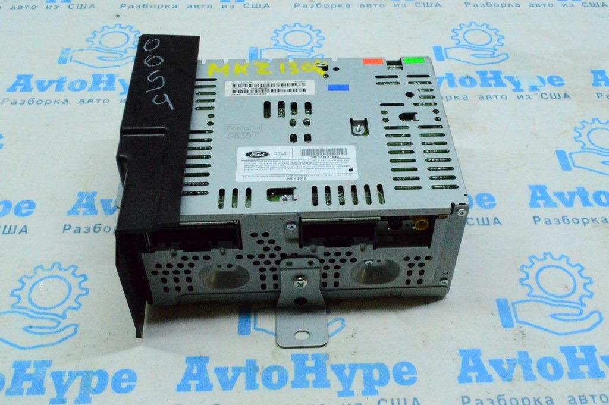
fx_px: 735
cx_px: 304
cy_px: 202
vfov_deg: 30.8
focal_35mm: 44
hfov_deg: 45.0
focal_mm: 29
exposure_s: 1/80
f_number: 29
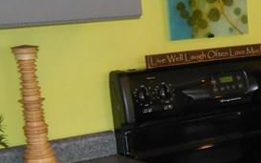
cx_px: 458
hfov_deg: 17.0
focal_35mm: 103
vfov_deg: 12.6
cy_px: 134
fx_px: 732
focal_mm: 4.6
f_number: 3.5
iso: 320
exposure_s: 1/25
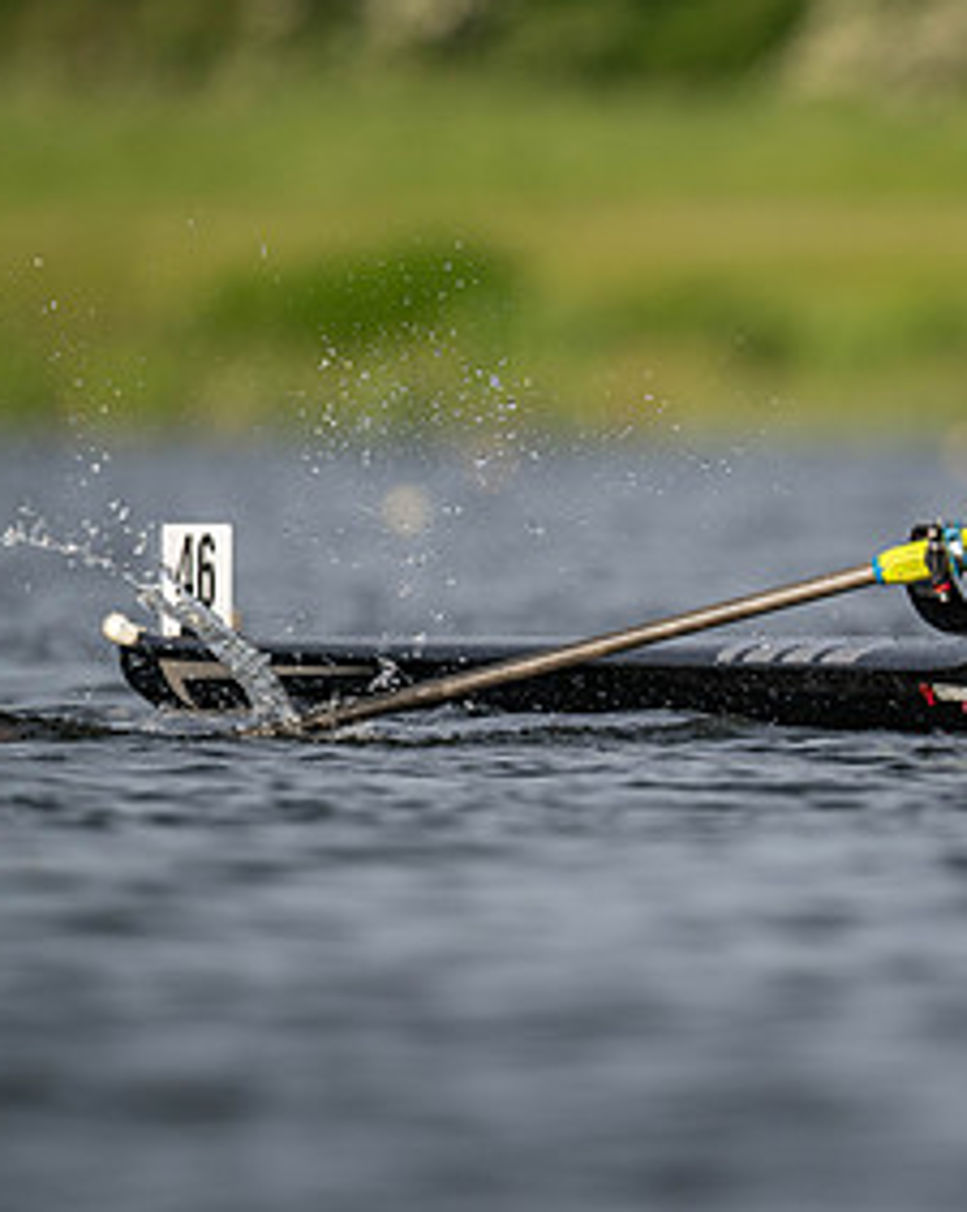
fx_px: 41566
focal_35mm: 1160
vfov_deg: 1.7
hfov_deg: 1.3
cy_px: 501
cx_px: 1186
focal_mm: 600
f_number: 4
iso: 220
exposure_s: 1/2500
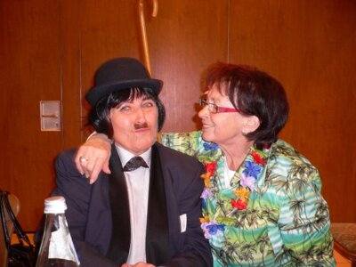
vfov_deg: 40.7
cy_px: 134
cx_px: 178
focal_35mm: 35
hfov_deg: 52.6
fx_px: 360
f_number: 2.8
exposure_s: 1/8
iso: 100
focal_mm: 5.8
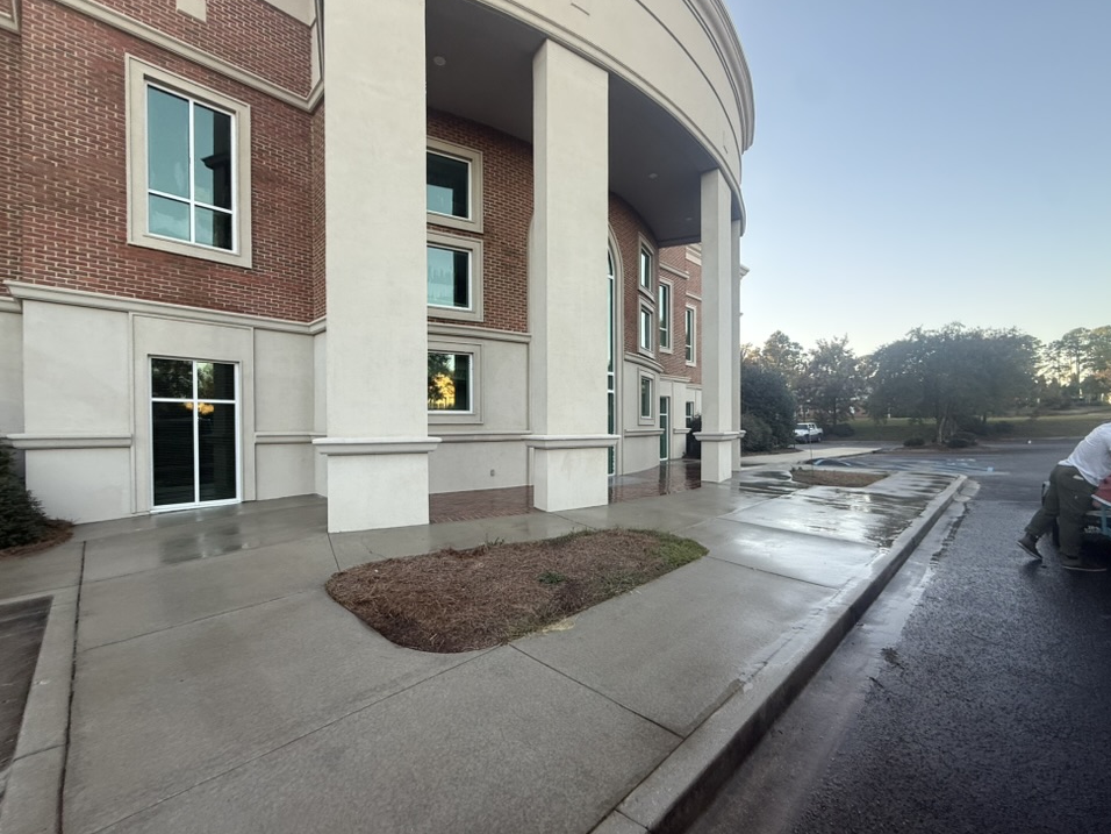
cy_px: 434
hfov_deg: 98.2
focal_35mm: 15
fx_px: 481
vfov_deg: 81.7
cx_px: 567
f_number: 2.2
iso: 64
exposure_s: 1/142
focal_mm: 2.22
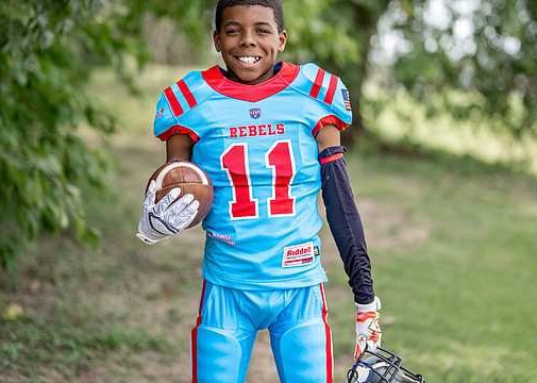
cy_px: 130
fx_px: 1113
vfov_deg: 19.5
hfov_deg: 27.1
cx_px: 287
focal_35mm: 73
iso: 100
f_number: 1.2
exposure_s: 1/2000
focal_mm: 50
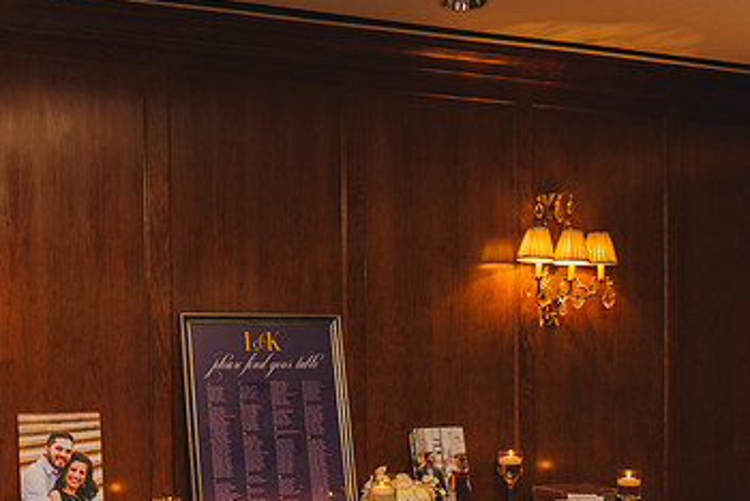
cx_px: 225
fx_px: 1105
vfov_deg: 25.1
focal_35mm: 53
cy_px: 406
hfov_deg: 36.9
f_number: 2.8
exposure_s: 1/160
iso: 1250
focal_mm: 32
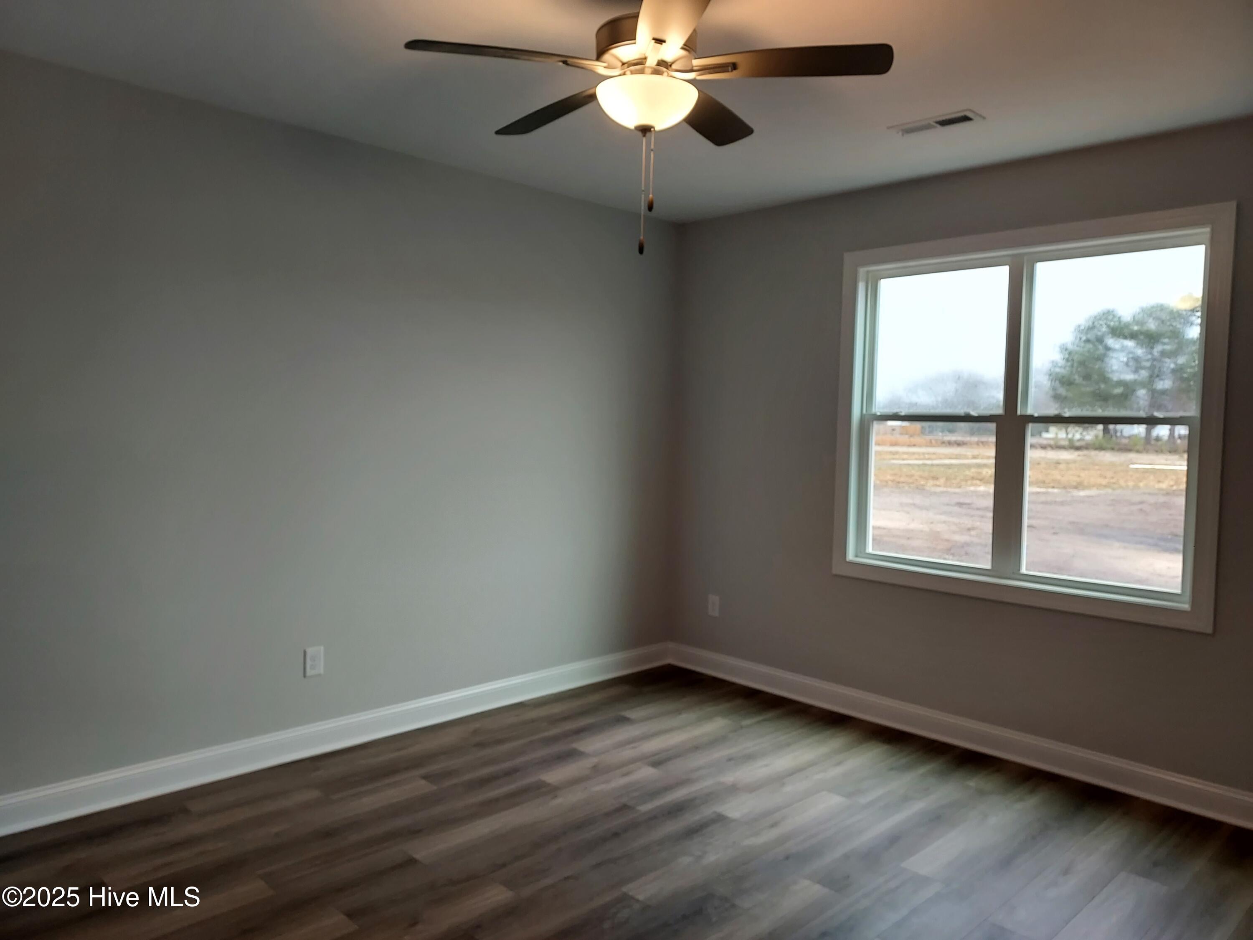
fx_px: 869
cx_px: 626
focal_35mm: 24
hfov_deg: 71.6
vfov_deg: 56.8
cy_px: 470
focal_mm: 4.6
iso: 100
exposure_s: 1/60
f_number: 1.8
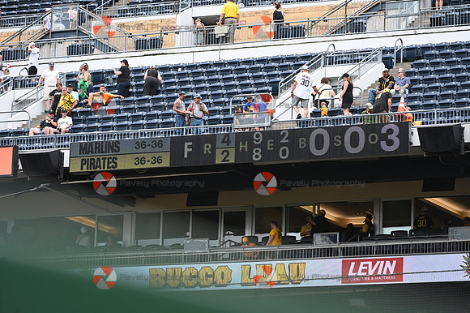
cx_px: 235
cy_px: 156
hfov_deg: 10.3
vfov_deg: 6.9
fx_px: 2610
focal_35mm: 200
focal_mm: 200
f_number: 4
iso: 800
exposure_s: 1/1600
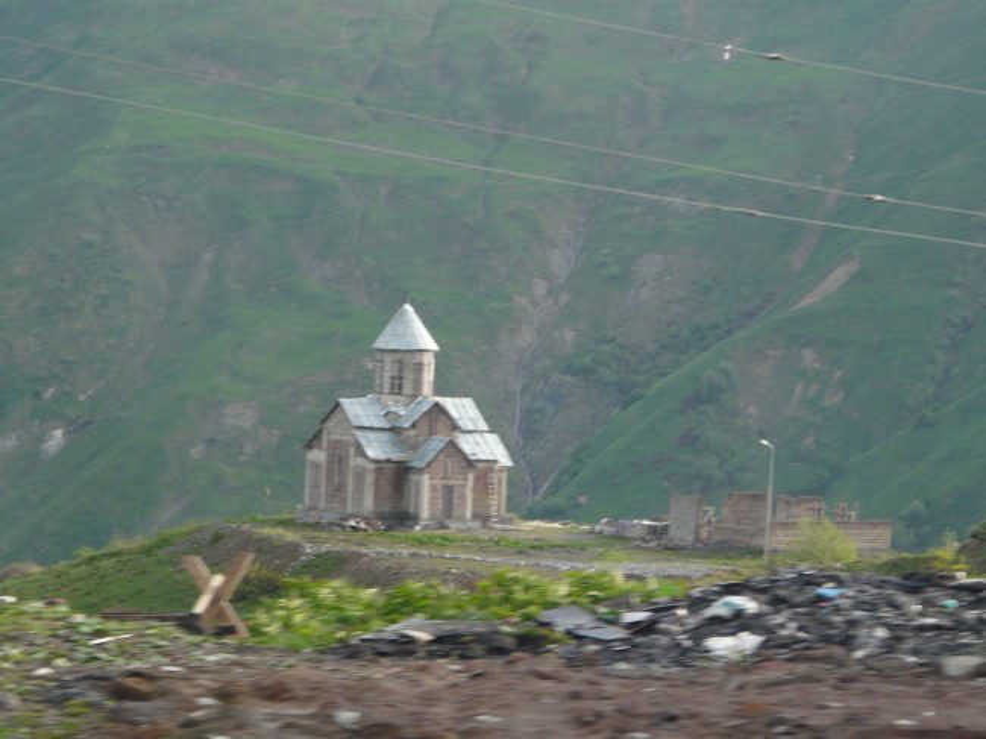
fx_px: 4214
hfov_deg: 13.3
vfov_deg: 10.0
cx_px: 493
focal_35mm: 148
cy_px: 370
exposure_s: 1/250
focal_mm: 24.4
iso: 200
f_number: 4
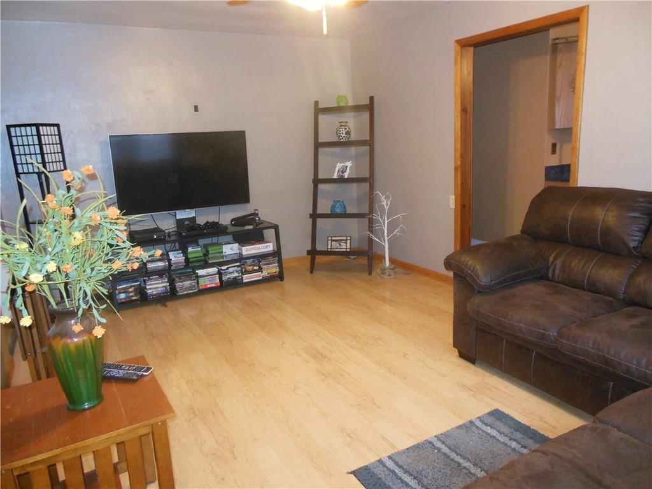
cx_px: 326
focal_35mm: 25
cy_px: 244
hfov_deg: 69.4
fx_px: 471
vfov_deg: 54.9
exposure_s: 1/25
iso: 400
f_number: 3.2
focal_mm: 4.5
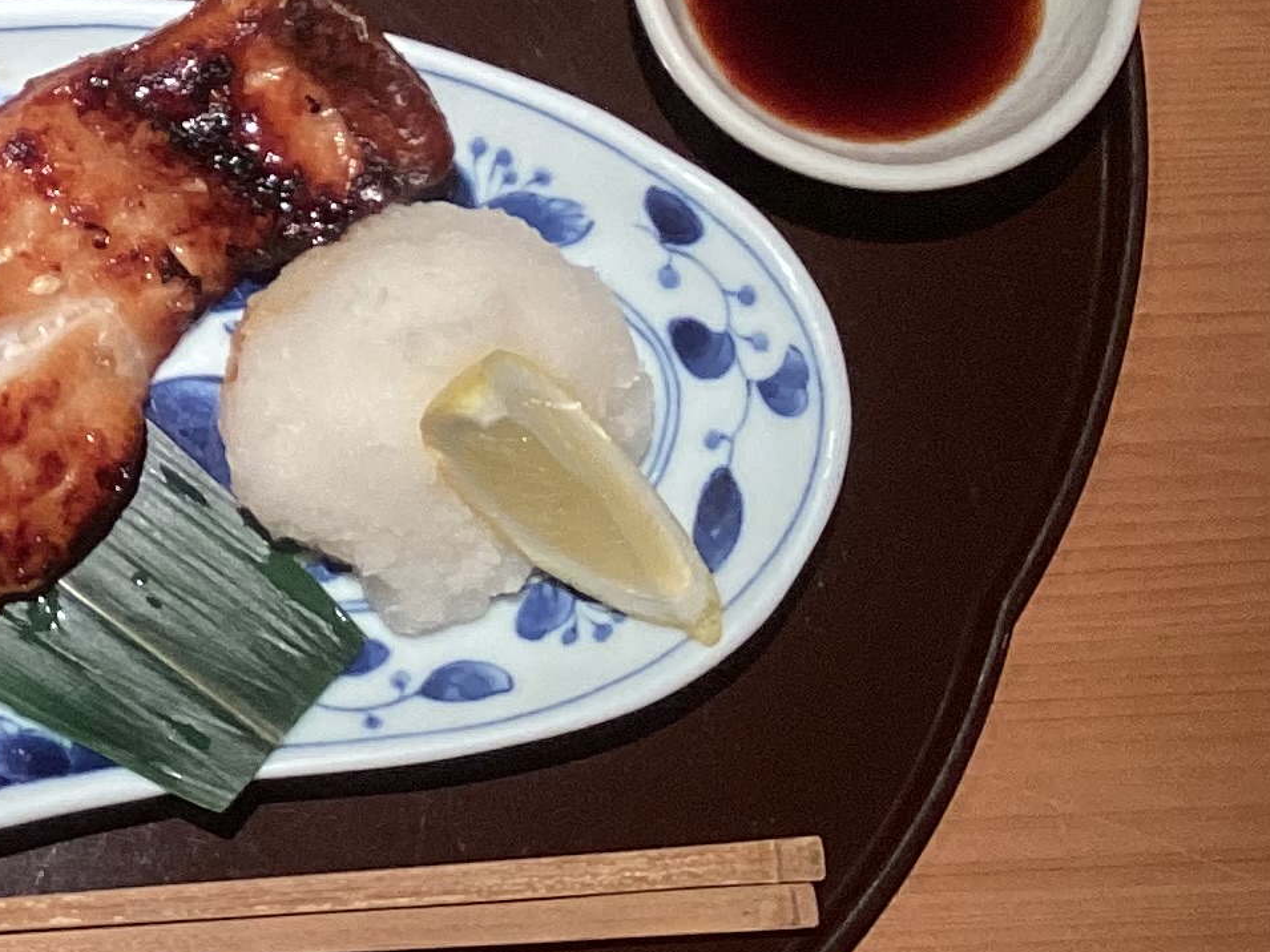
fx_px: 3888
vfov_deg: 13.7
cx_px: -100
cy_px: -17
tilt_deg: -75.0
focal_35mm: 106
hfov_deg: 17.9
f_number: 2.4
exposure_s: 1/100
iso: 80
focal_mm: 3.3
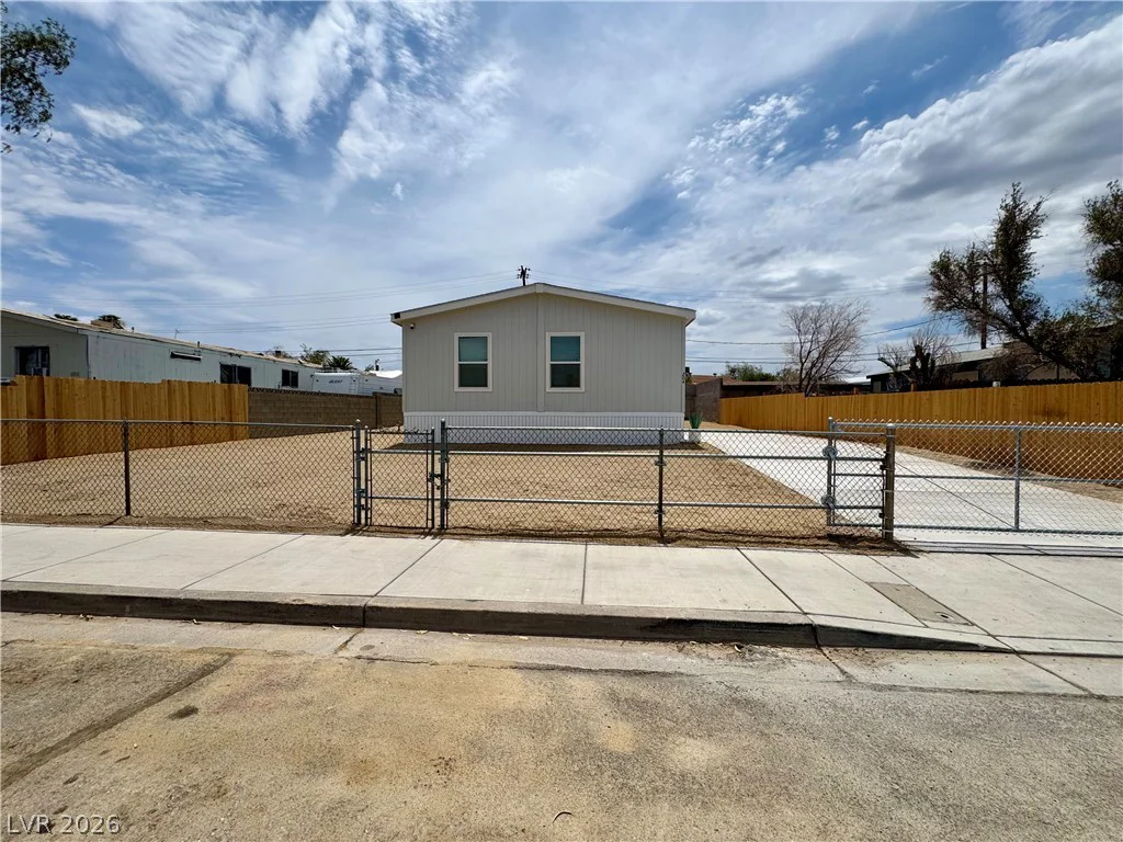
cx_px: 562
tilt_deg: -1.5
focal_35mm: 14
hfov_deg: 102.1
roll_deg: -0.3
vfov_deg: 85.7
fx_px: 454
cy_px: 421
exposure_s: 1/4132
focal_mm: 2.22
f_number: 2.2
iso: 32
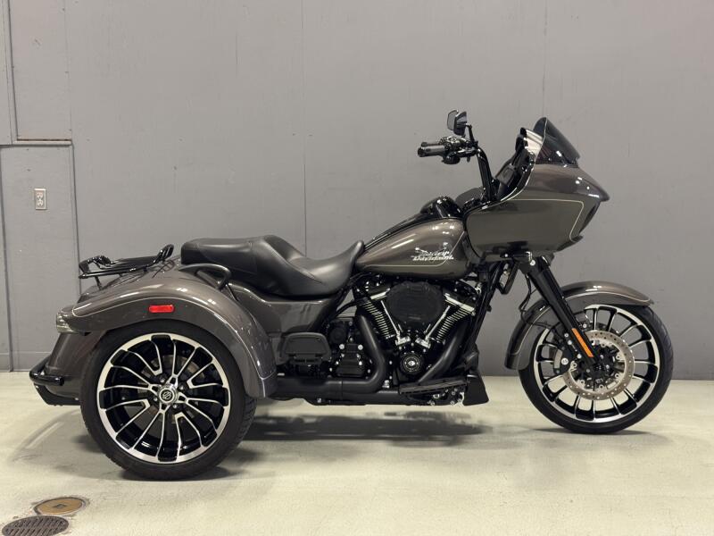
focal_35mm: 48
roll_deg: -0.2
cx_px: 357
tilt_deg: -8.0
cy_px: 268
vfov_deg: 30.3
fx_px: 990
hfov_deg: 39.7
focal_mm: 6.76
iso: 250
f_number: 1.78
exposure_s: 1/60
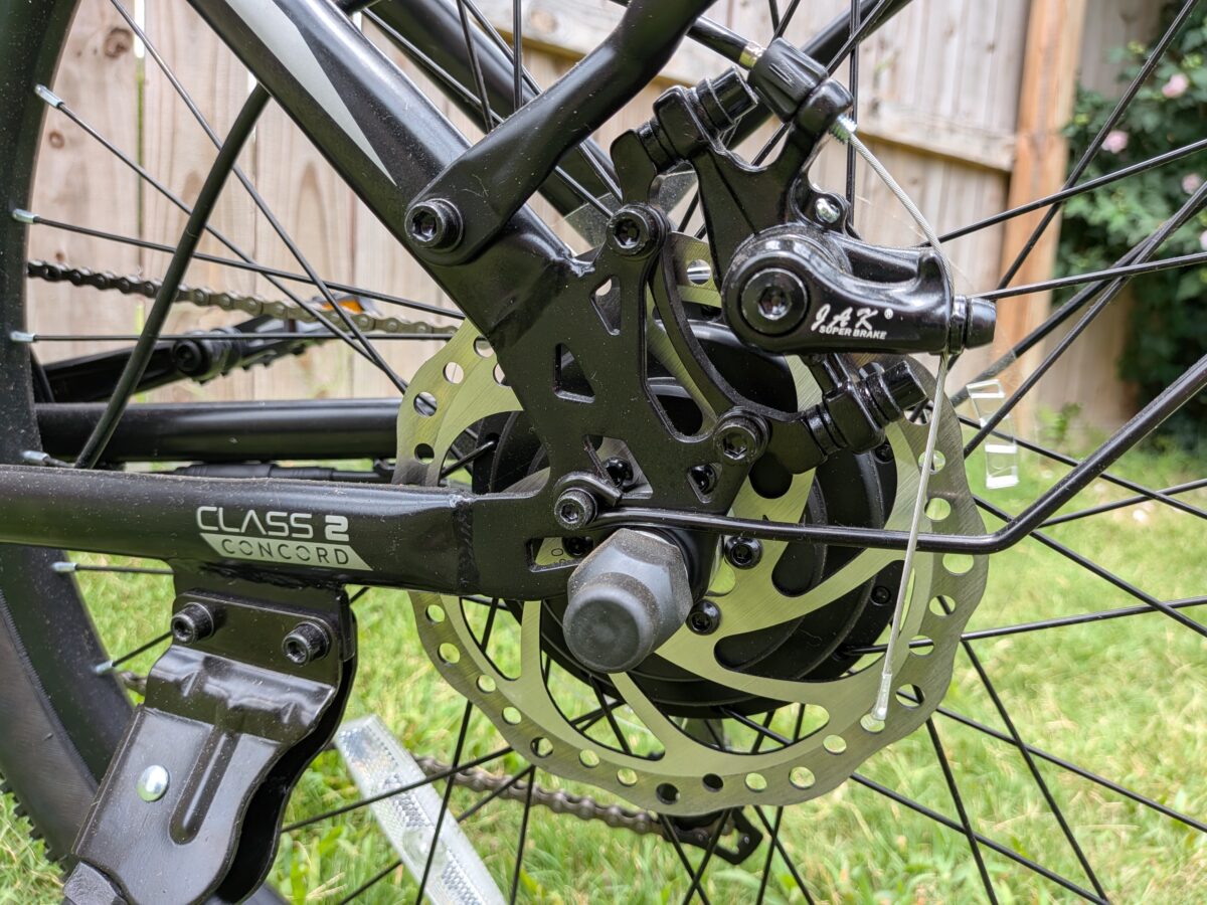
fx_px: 837
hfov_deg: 71.6
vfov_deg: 56.8
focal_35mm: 24
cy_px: 452
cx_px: 604
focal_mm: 4.53
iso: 44
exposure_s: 1/182
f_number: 1.7
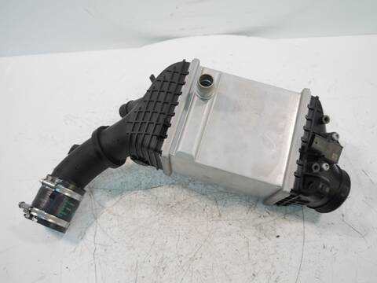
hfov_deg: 60.0
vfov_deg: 46.8
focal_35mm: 30
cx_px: 188
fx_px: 327
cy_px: 142
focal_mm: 15
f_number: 3.5
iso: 800
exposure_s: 1/125
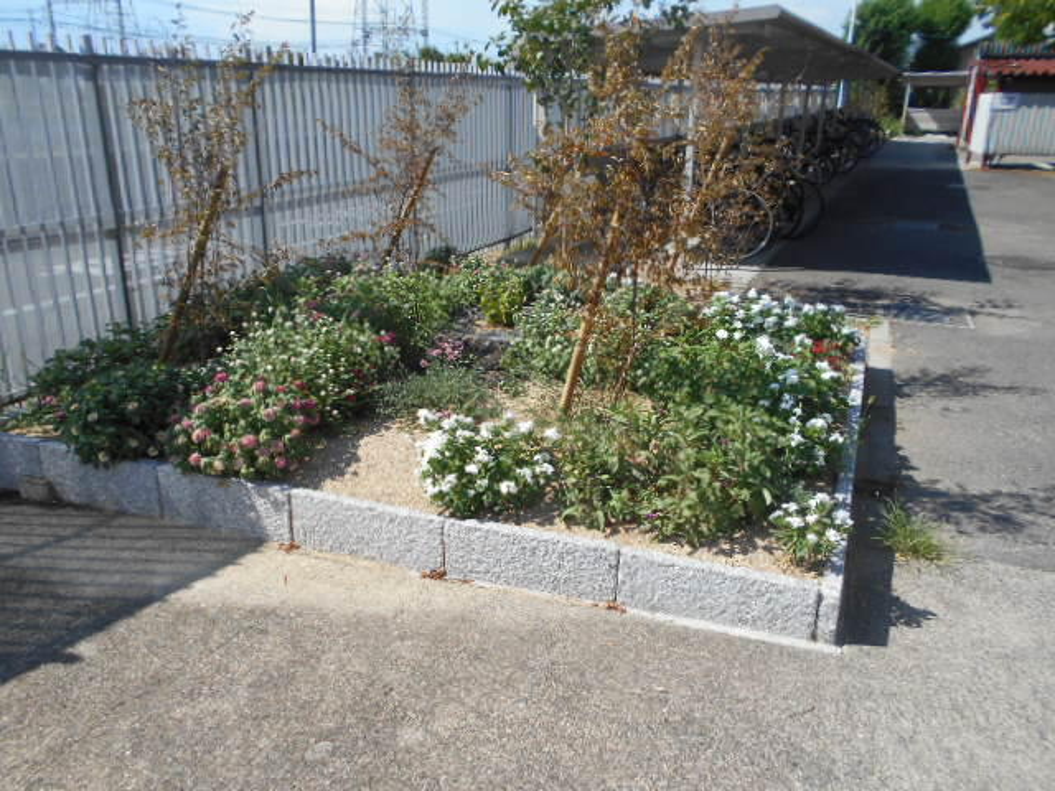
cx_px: 528
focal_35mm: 26
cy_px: 396
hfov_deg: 67.3
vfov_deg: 53.1
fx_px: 792
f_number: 3.2
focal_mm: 4.6
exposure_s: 1/800
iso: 80
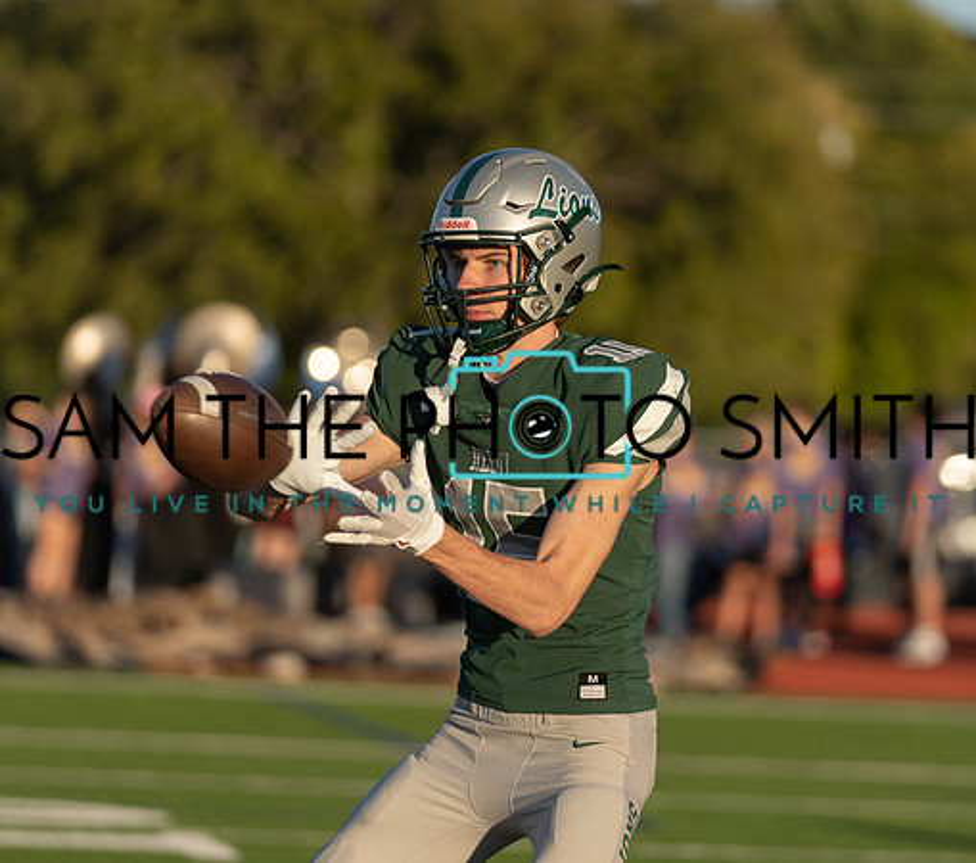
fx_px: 9085
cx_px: 504
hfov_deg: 6.1
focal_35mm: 302
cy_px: 365
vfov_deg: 5.4
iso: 125
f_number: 2.8
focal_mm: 179
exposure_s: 1/2000
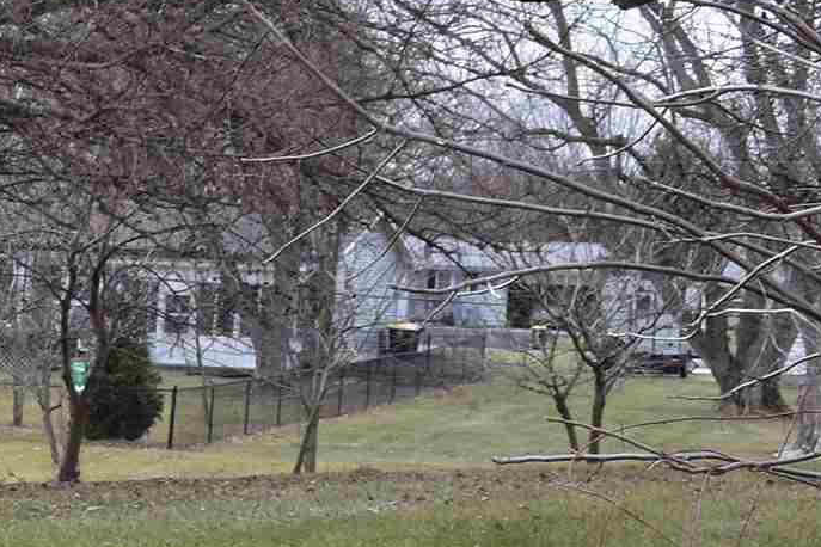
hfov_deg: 11.5
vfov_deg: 8.4
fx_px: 3671
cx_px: -828
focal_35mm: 161
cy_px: 692
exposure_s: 1/160
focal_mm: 24
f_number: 9
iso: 400
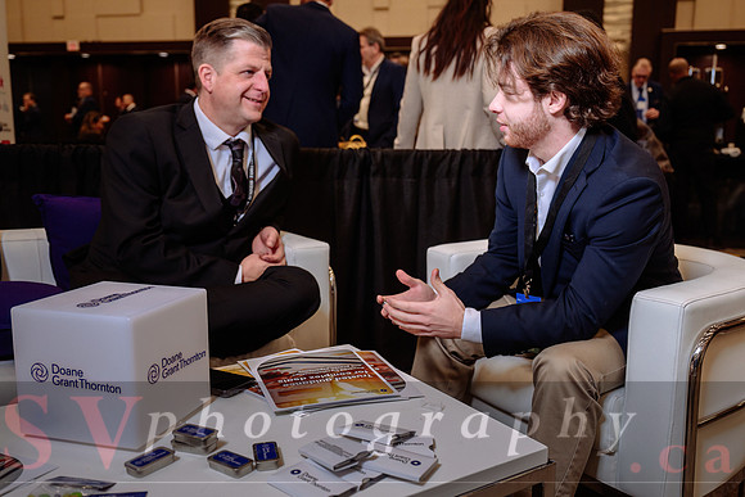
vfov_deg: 40.2
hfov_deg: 57.4
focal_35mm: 33
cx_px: 417
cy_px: 253
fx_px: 679
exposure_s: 1/200
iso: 500
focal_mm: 29
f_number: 3.5
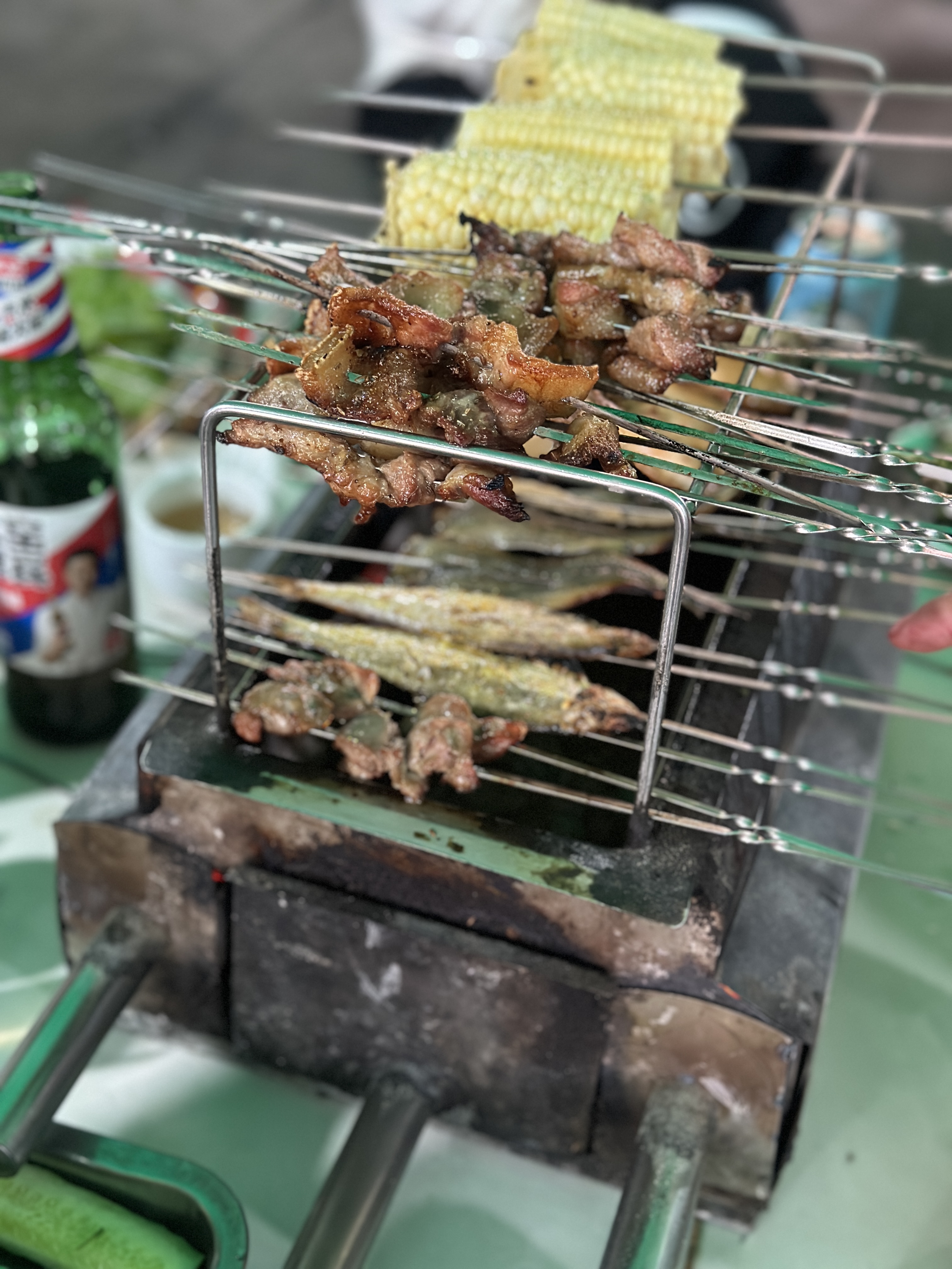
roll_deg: -4.5
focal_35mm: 48
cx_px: 476
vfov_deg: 39.7
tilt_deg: -39.0
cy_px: 634
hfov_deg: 30.3
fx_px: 1760
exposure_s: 1/40
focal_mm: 6.86
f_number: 1.78
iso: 640
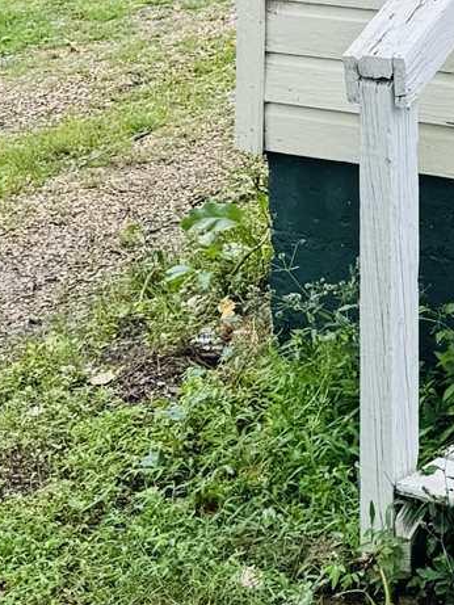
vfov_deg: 15.6
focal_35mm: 120
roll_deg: +0.0
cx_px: 782
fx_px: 2097
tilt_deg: -5.8
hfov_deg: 11.6
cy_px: -190
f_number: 1.78
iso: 80
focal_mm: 6.76
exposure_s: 1/773
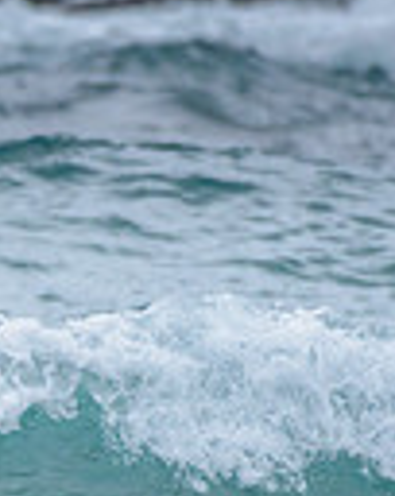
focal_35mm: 2607
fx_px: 38187
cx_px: -468
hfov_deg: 0.6
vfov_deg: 0.7
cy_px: 469
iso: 1250
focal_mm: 500
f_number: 5.6
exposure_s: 1/2000
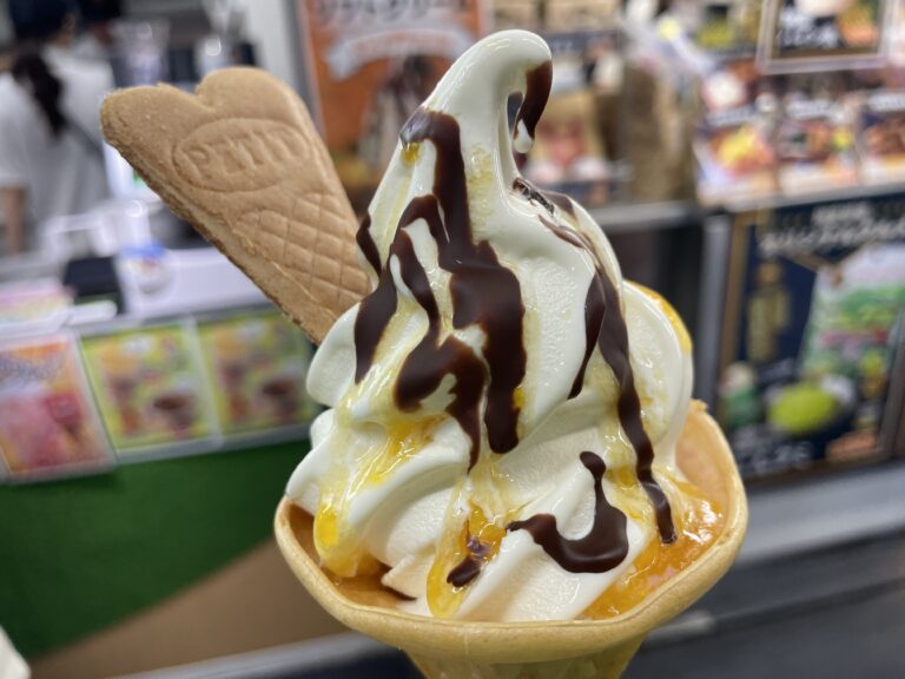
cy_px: 340
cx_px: 452
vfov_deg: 53.1
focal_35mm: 26
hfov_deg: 67.3
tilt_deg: -24.4
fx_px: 680
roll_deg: +5.8
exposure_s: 1/100
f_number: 1.6
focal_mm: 4.2
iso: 100
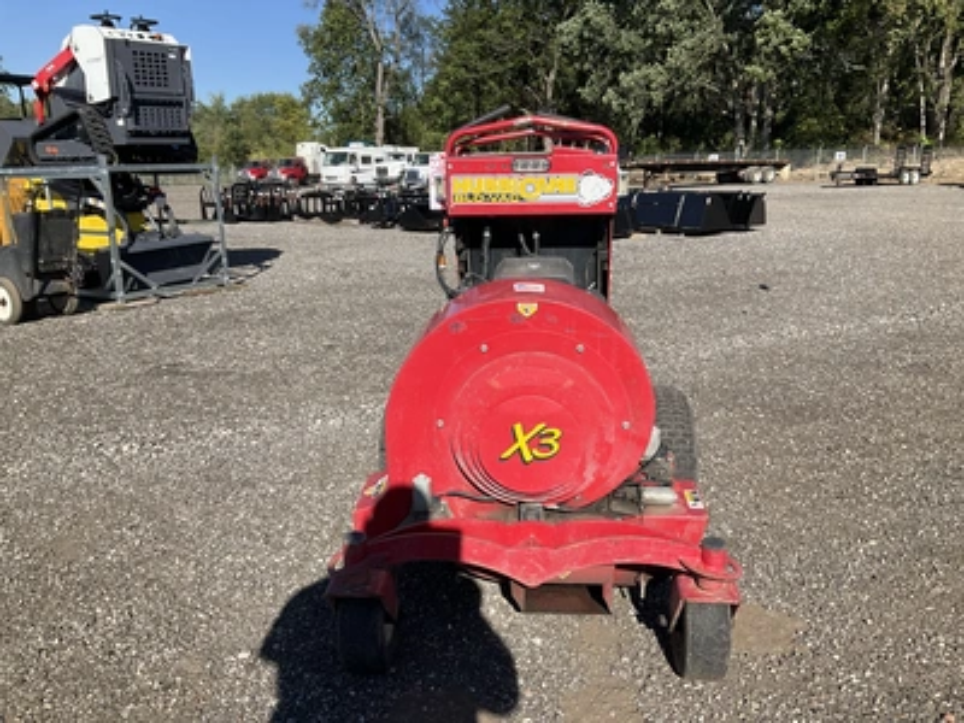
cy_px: 362
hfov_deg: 61.7
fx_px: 808
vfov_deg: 48.2
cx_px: 482
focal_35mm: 29
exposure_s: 1/1451
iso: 25
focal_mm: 3
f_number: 1.8
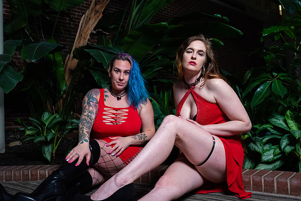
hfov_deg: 54.4
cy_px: 100
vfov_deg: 37.9
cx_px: 150
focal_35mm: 35
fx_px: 293
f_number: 7.1
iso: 2000
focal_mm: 35
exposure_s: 1/400
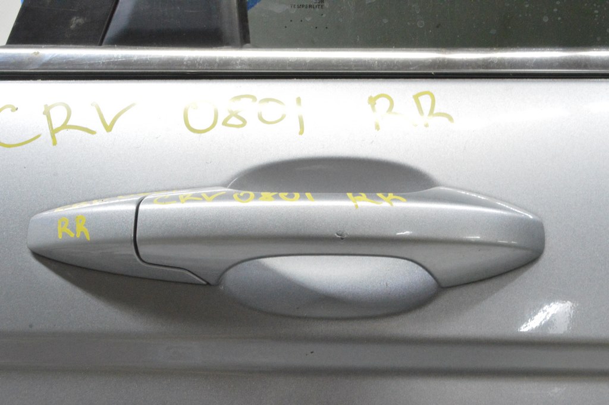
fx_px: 811
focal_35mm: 48
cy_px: 202
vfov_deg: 28.0
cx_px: 304
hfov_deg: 41.1
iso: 6400
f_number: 20
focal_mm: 32
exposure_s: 1/15
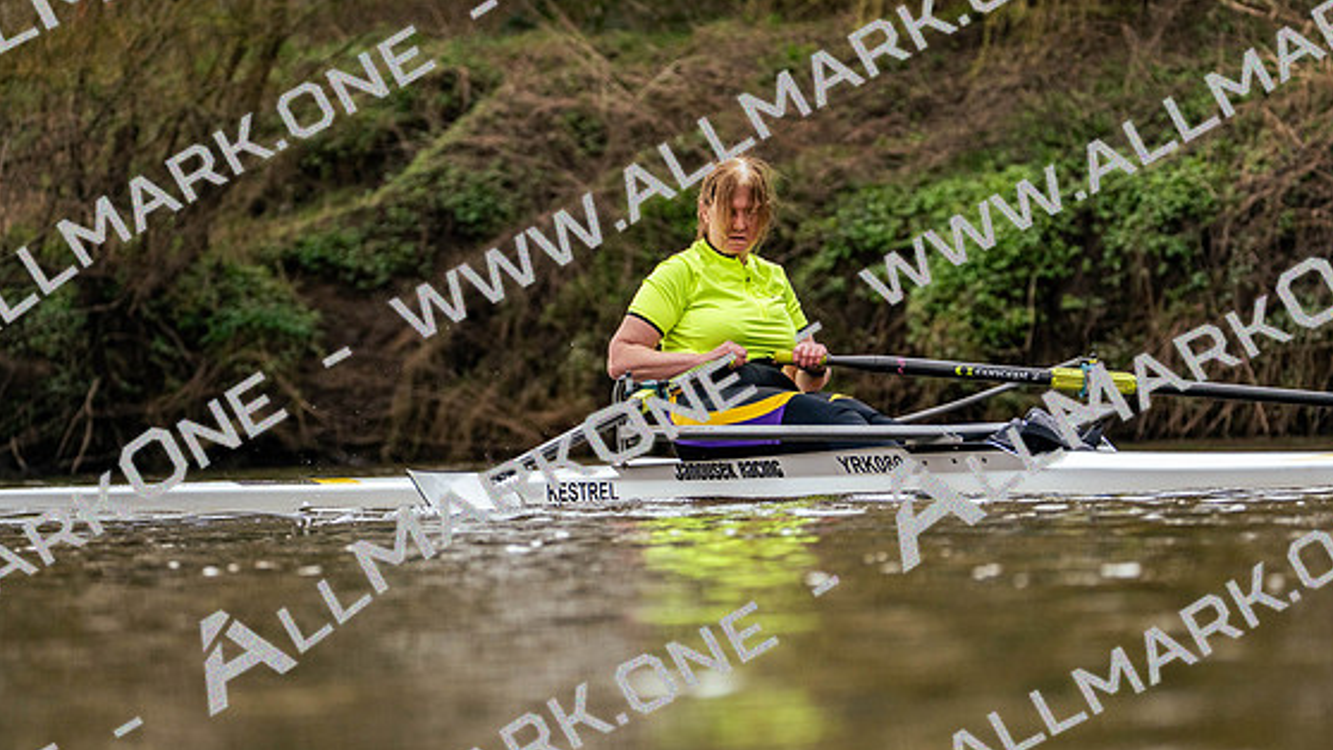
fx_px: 9898
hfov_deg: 7.7
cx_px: 686
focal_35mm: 280
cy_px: 345
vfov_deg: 4.3
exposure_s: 1/2000
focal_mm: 257
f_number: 6.3
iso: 2000
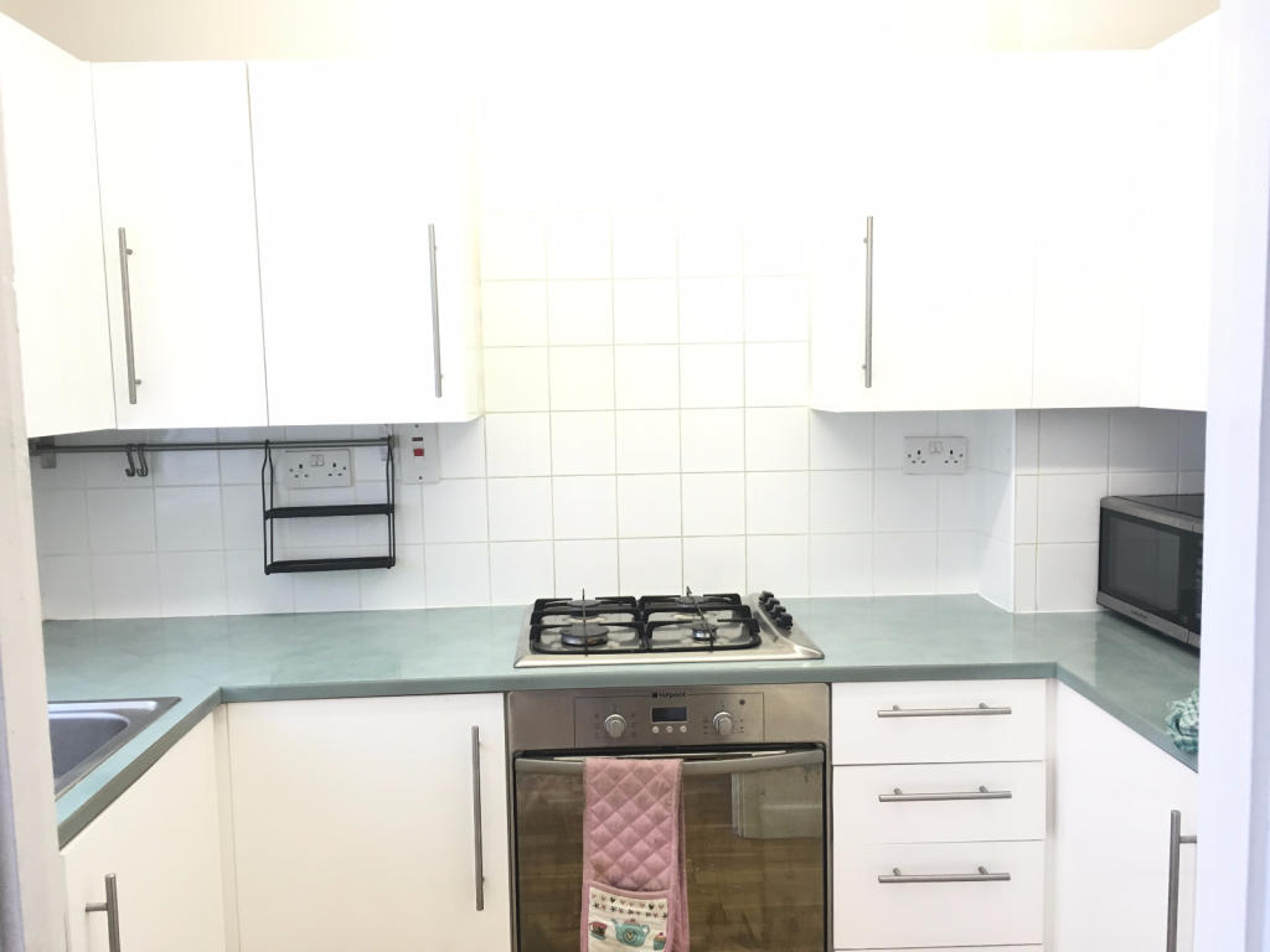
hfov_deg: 61.7
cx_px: 635
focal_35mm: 29
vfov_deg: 48.2
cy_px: 476
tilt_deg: -6.1
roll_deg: +0.3
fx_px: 1064
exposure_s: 1/33
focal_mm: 4.15
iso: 125
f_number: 2.2
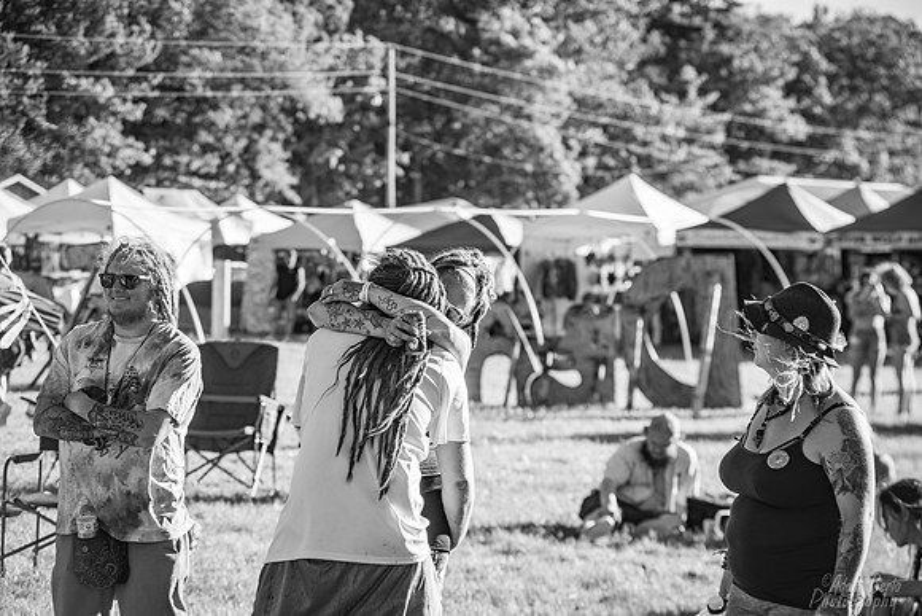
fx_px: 3330
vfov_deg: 10.6
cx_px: 461
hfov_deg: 15.8
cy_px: 308
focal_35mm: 130
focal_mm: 130
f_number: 5.6
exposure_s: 1/320
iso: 200
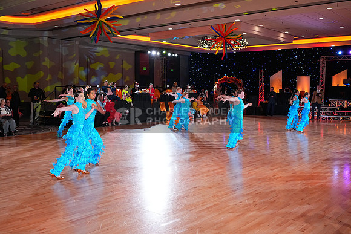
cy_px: 117
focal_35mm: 37
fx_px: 361
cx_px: 176
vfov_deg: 36.0
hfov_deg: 51.9
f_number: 5.6
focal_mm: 37
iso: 5000
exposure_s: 1/400
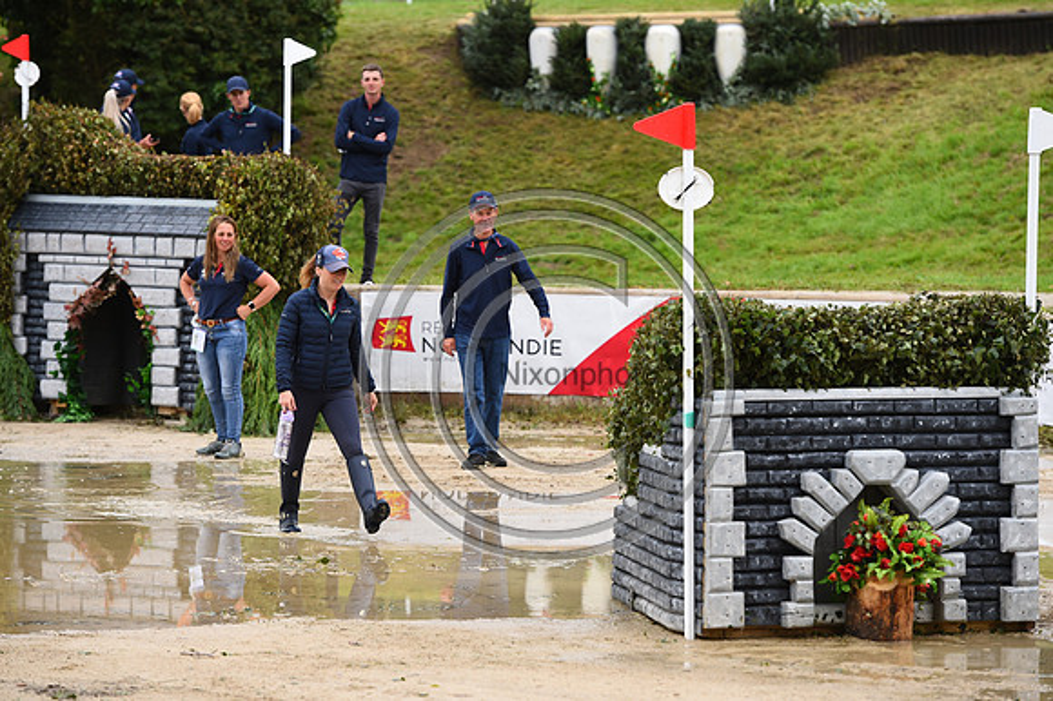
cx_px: 526
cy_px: 350
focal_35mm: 165
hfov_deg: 12.5
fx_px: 4823
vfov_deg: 8.3
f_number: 5
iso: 450
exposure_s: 1/800
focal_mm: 165
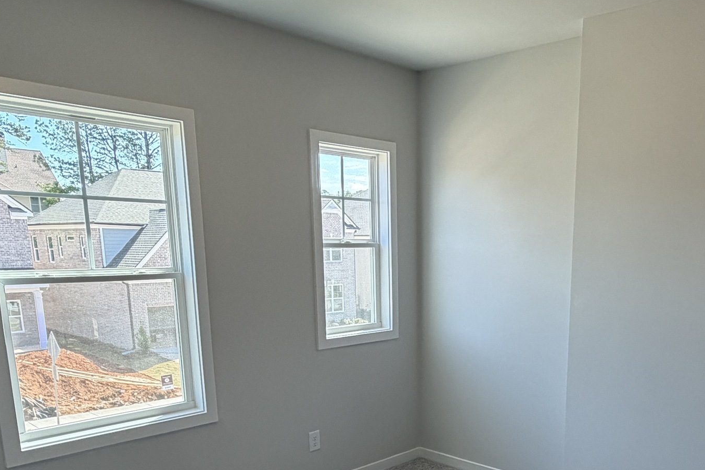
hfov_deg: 56.2
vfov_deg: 38.3
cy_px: 383
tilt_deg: -12.8
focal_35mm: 33
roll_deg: +0.4
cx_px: 459
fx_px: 646
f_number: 2.2
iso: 125
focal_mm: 2.22
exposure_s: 1/120
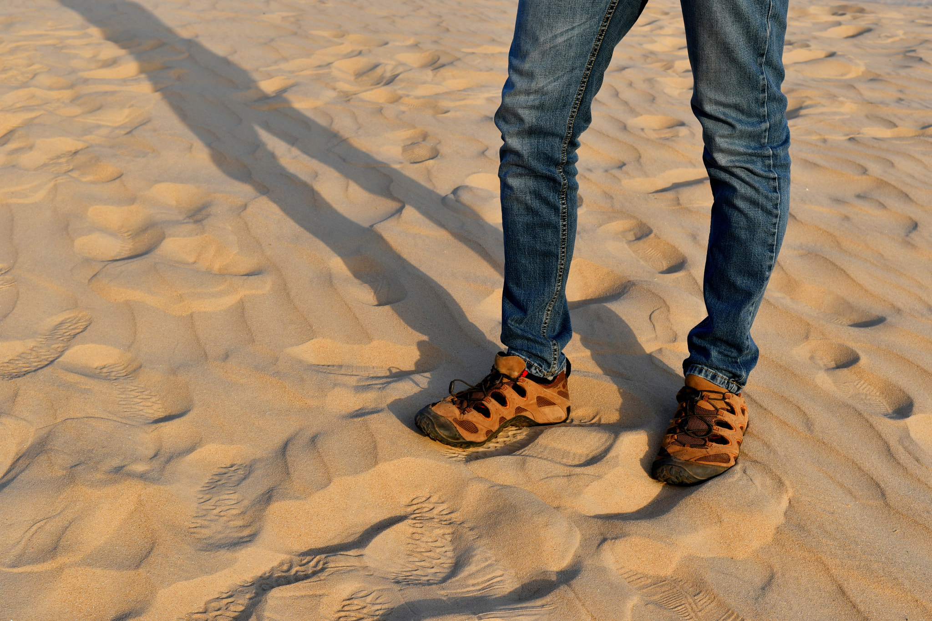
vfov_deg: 23.8
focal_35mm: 57
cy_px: 310
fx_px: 1475
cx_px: 466
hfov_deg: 35.1
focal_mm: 38
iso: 100
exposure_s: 1/250
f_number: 8
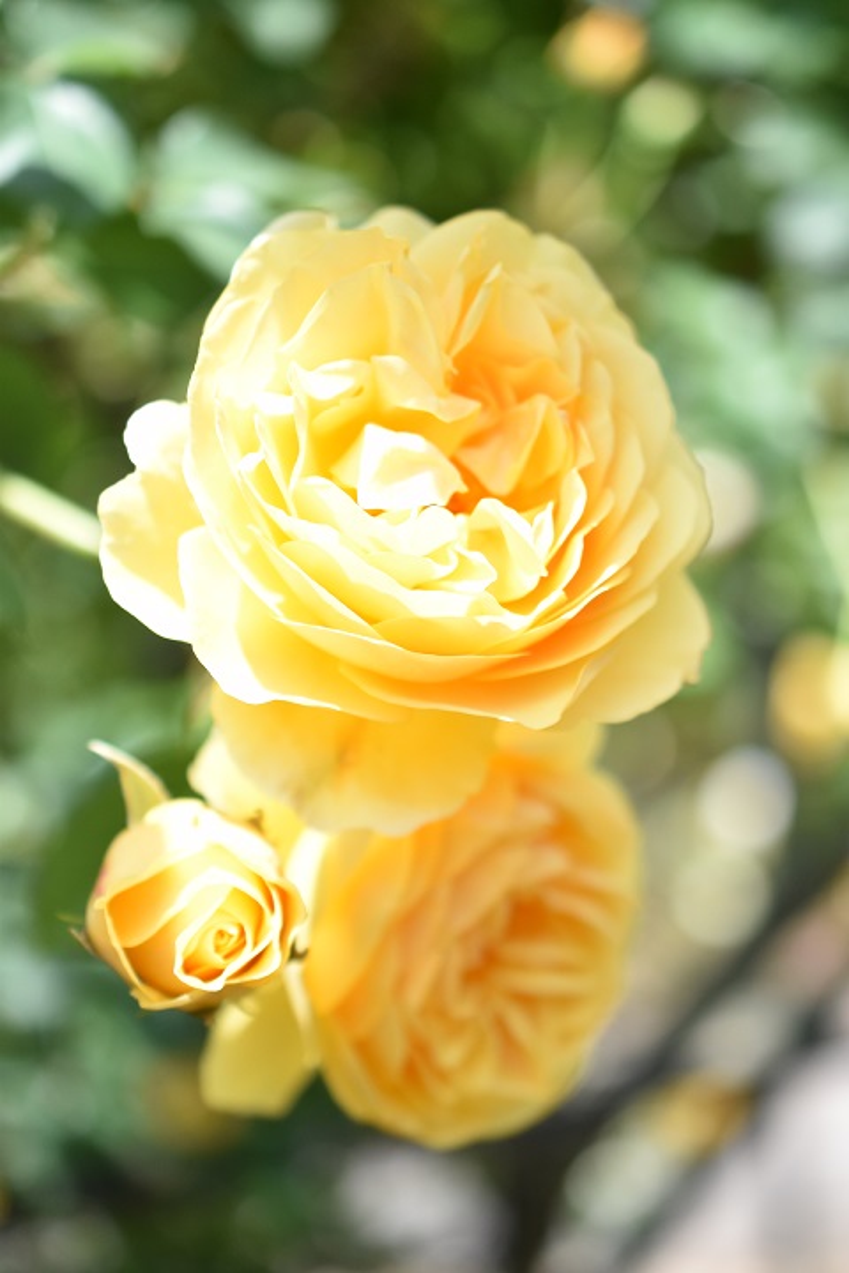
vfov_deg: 33.4
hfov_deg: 22.6
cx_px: 424
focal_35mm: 60
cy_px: 636
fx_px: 2122
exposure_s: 1/4000
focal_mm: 40
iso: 800
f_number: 3
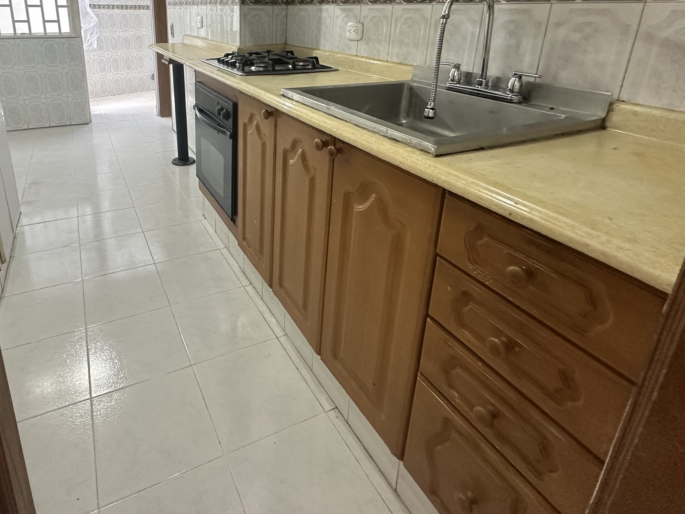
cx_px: 249
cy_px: 140
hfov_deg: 77.3
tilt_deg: -16.9
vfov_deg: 60.6
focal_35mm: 21
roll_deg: -0.7
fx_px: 416
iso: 250
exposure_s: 1/60
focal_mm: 2.22
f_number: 2.2
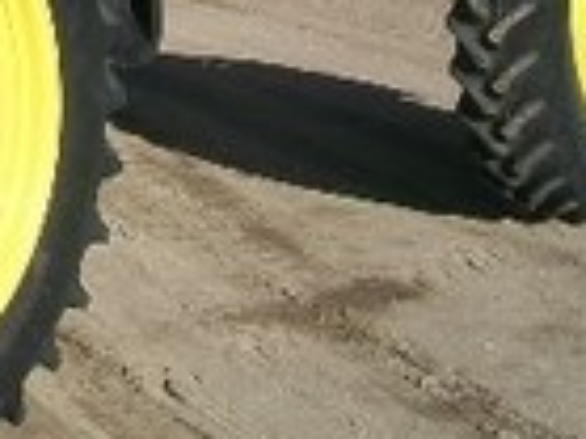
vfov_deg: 11.2
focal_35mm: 125
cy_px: -291
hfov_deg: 14.6
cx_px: -304
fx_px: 2114
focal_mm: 5.7
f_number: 5.5
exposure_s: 1/500
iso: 80
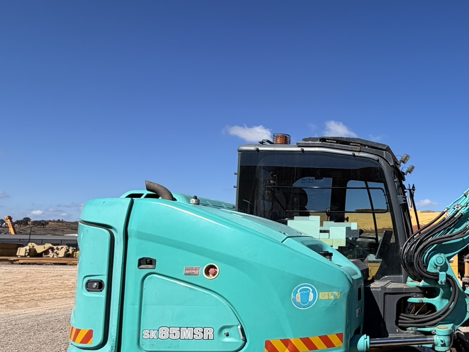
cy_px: 214
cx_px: 454
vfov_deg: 46.5
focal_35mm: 30
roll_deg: -1.1
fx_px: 406
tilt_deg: +5.5
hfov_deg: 50.3
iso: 20
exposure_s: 1/830
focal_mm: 2.22
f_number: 2.2
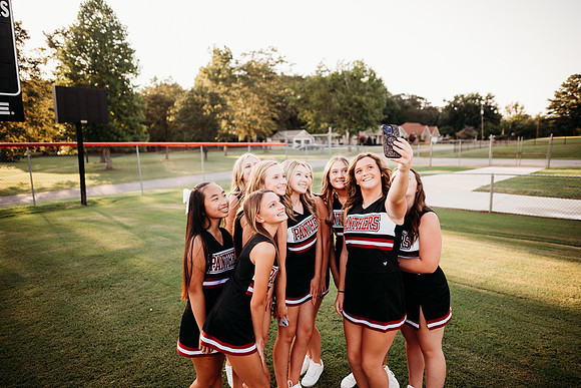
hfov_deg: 73.7
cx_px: 290
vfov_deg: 53.2
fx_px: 387
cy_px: 194
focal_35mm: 24
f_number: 2
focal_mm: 24
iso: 125
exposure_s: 1/500
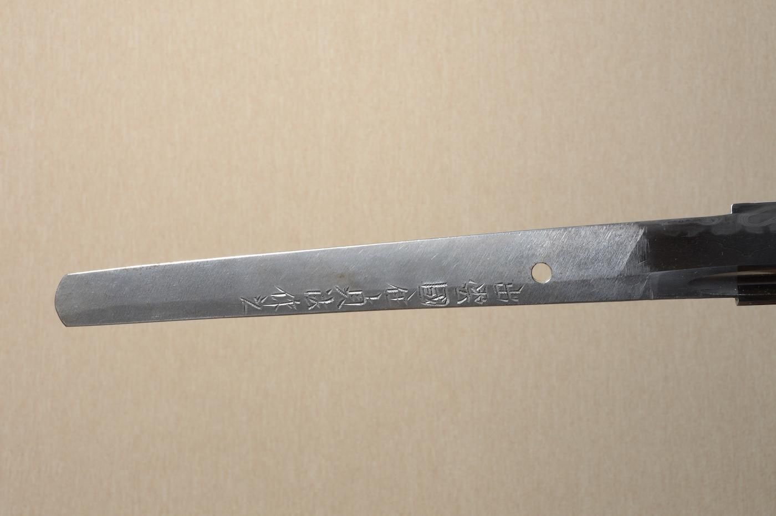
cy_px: 258
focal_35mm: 60
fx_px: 1292
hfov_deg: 33.4
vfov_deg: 22.6
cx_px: 388
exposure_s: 1/2
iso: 400
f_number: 11
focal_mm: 40
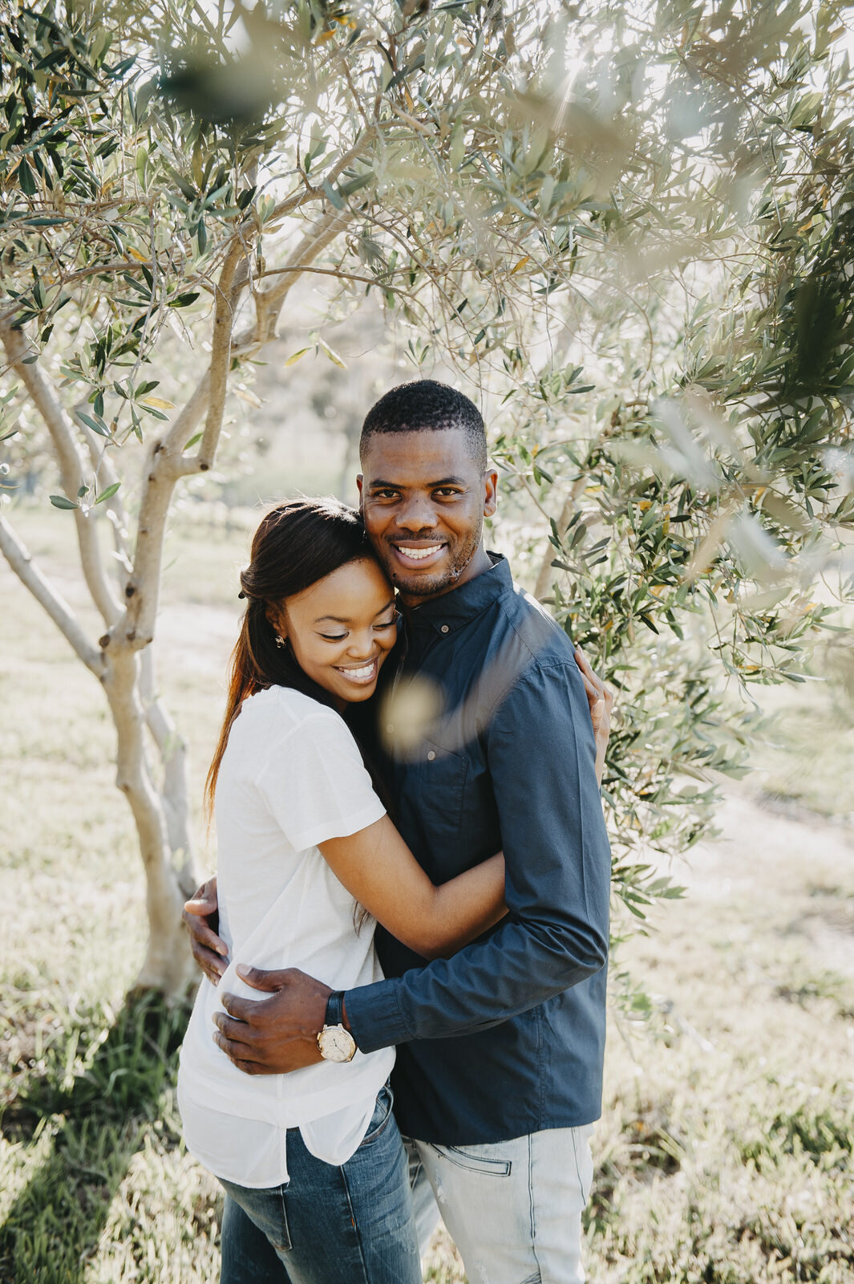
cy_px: 642
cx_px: 427
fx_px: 1425
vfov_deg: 48.5
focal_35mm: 40
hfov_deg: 33.4
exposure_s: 1/250
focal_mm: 40
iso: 200
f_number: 2.8
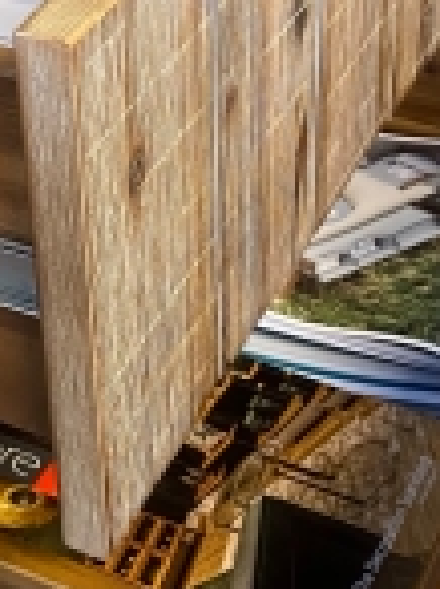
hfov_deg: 16.4
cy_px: 123
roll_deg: +7.0
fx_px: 1496
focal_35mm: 88
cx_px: 12
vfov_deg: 22.0
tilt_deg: -33.0
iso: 200
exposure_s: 1/50
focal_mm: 4.3
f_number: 1.8
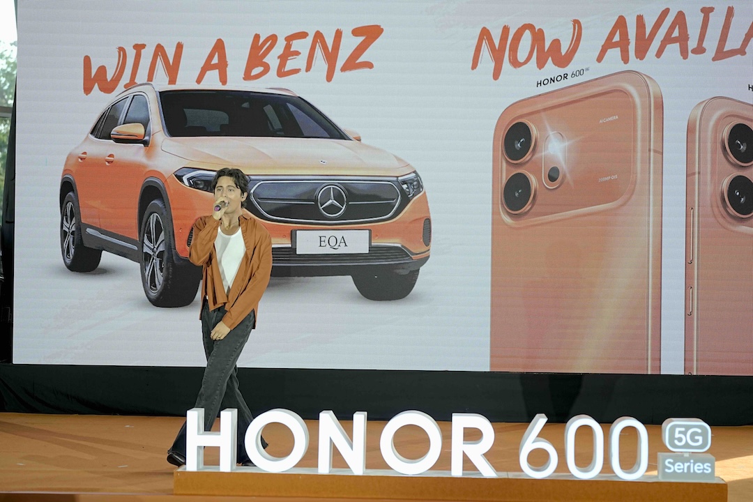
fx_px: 1702
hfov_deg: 24.9
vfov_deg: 16.8
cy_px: 251
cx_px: 376
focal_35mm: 81
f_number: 3.2
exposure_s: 1/400
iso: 640
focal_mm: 81.4
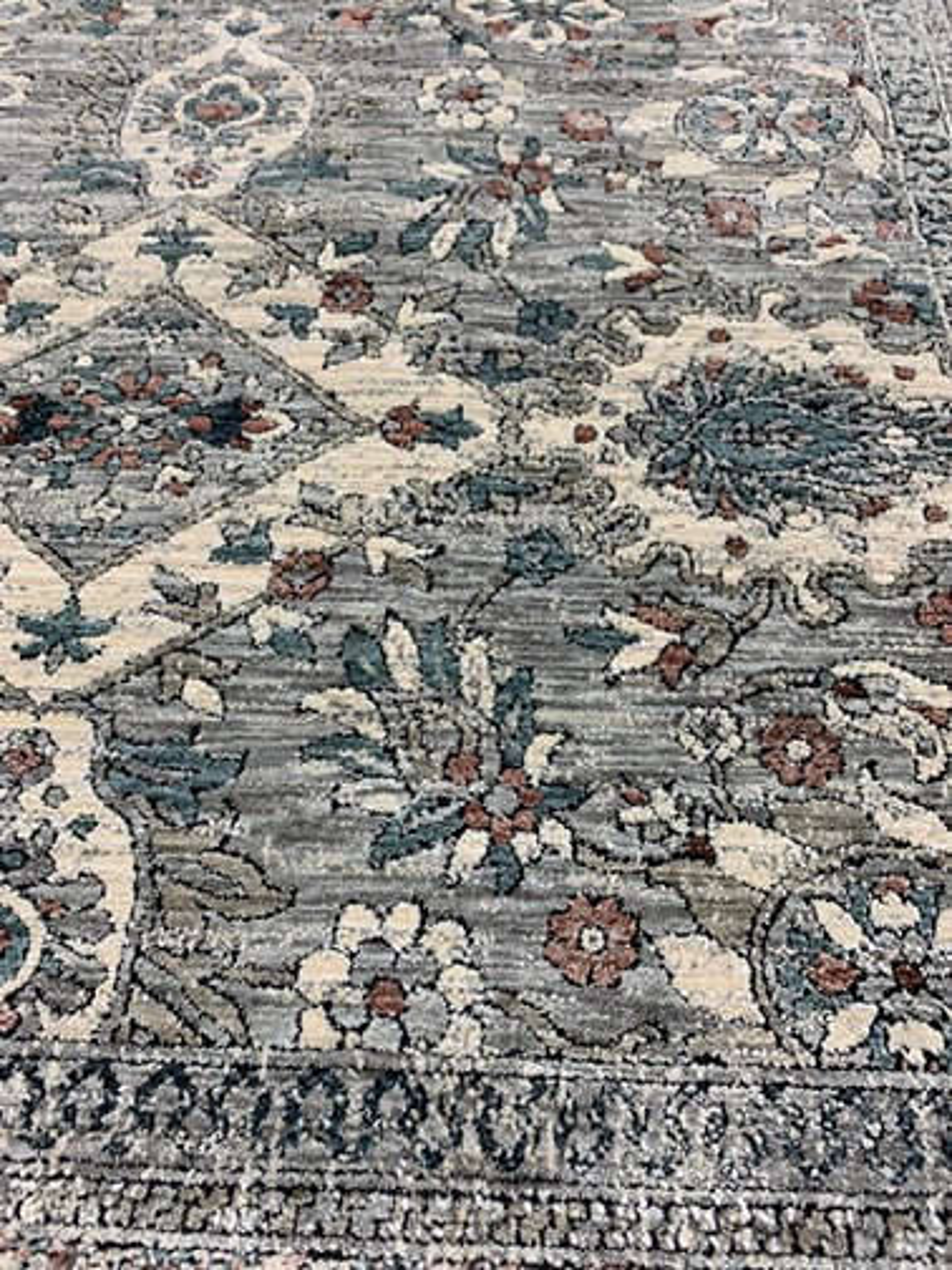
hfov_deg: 53.1
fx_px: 953
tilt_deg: -59.7
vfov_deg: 67.3
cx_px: 476
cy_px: 635
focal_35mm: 26
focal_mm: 4.25
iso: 100
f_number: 1.8
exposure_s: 1/119
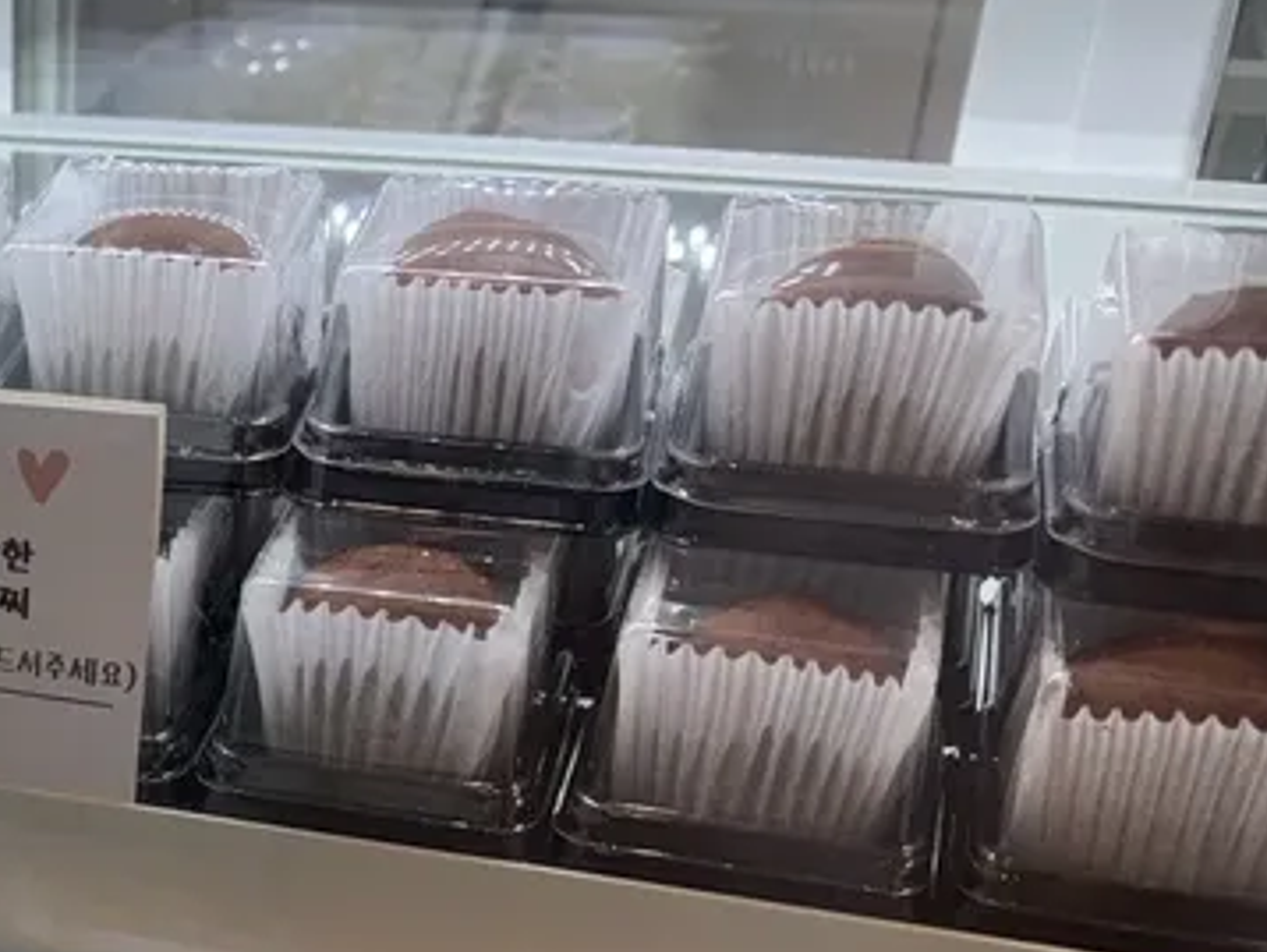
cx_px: -319
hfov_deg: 25.5
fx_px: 2454
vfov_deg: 21.3
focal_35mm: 67
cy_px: 910
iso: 64
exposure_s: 1/226
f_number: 1.78
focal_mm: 6.76
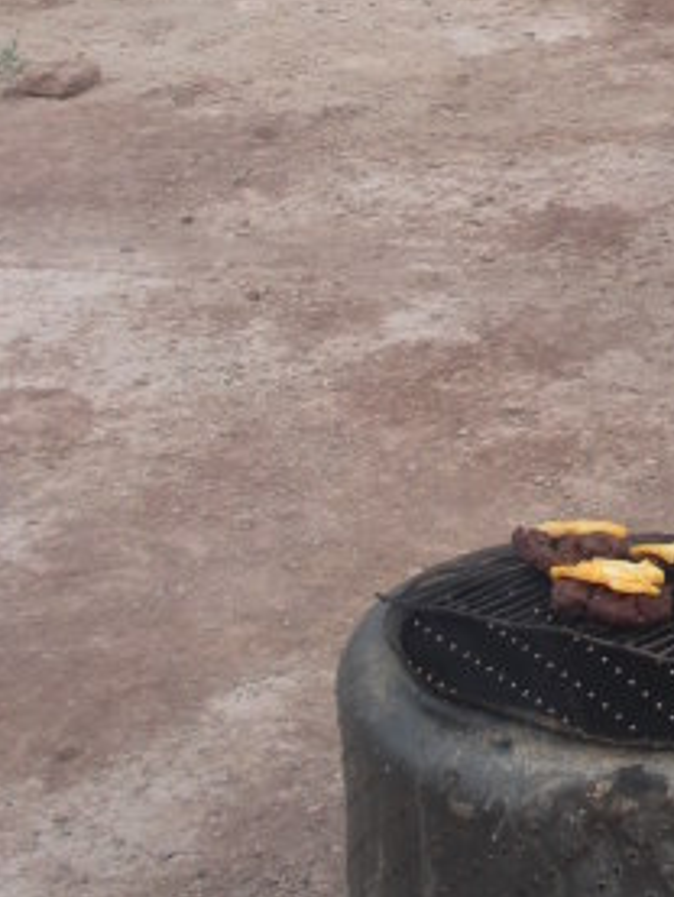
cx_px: 975
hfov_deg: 12.7
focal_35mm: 111
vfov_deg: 17.1
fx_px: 2879
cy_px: -92
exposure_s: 1/153
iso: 64
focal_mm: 6.3
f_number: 3.5
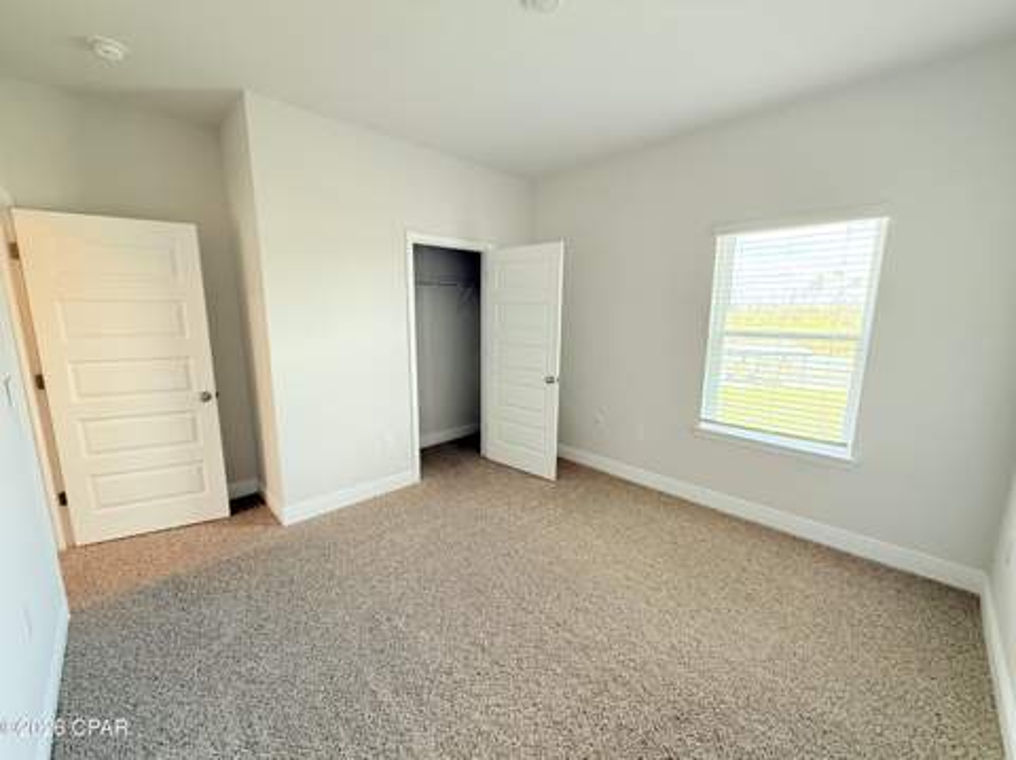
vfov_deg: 85.6
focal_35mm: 14
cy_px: 380
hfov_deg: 102.1
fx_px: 410
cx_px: 508
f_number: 2.2
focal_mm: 2.22
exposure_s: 1/120
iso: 400
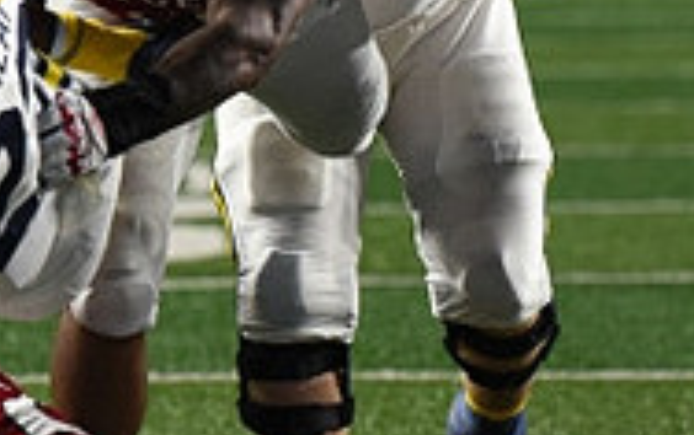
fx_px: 8635
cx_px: -170
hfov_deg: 4.6
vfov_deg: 2.9
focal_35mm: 456
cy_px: 171
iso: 1600
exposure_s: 1/1000
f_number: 2.8
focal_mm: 145
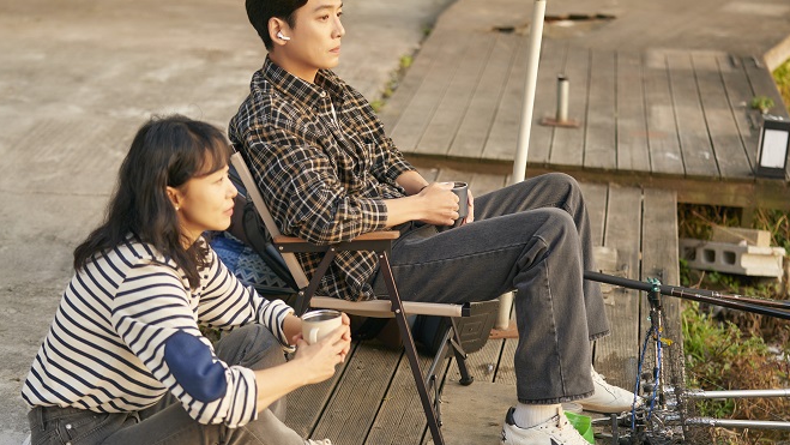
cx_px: 380
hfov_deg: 23.9
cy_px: 214
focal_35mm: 89
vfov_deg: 13.6
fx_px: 1865
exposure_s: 1/320
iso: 320
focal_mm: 70
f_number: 2.8
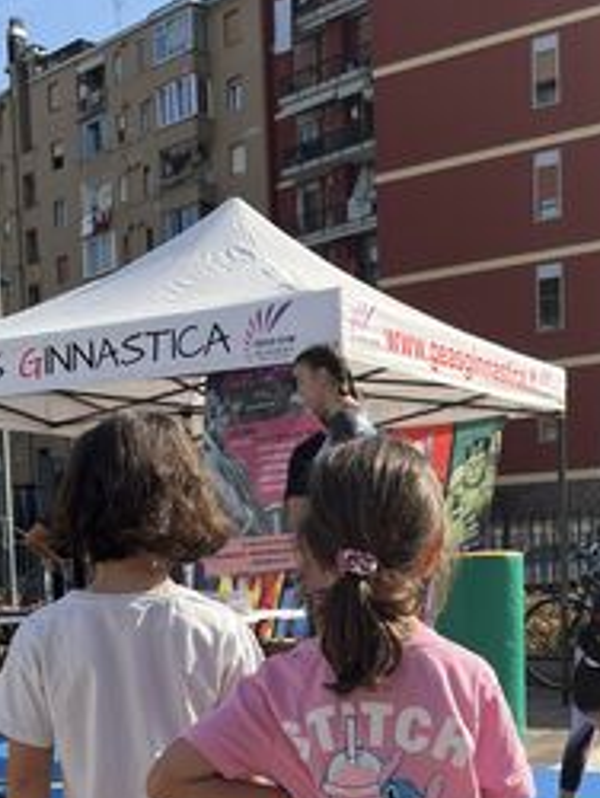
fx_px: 1200
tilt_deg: -4.2
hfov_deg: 28.1
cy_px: 667
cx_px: 337
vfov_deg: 35.3
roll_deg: +3.1
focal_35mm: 52
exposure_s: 1/2222
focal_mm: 5.1
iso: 50
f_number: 1.6
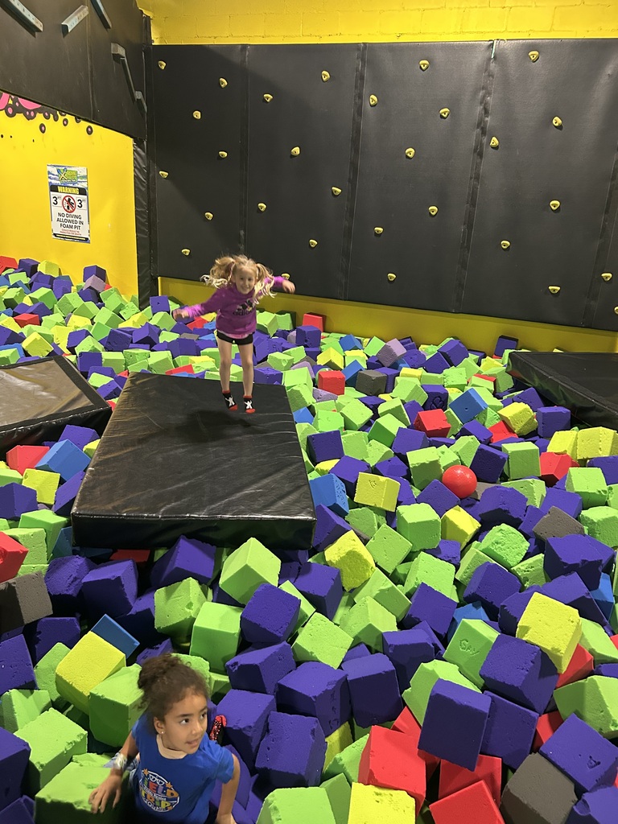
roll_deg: -3.7
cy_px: 412
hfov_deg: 53.1
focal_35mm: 26
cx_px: 309
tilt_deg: -20.5
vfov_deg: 67.3
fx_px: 619
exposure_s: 1/60
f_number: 1.5
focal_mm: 5.7
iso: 400
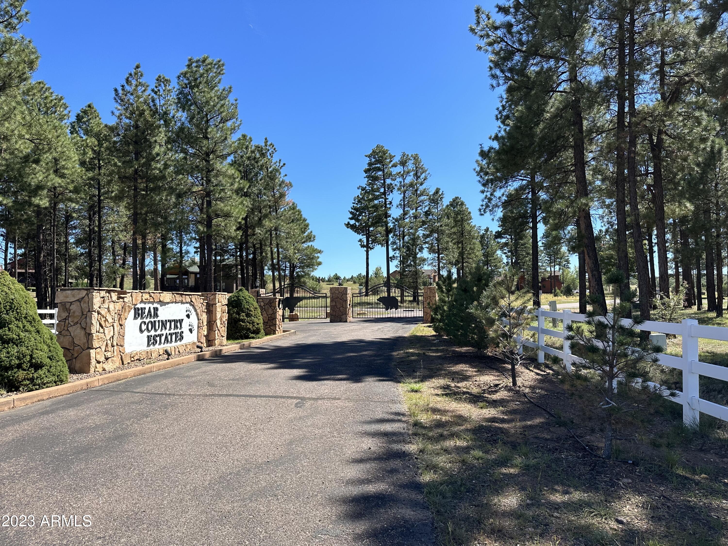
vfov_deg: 56.8
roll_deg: -0.3
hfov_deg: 71.6
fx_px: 505
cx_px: 364
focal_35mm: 24
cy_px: 273
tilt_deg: +3.0
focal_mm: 6.86
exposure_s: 1/2525
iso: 80
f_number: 1.78
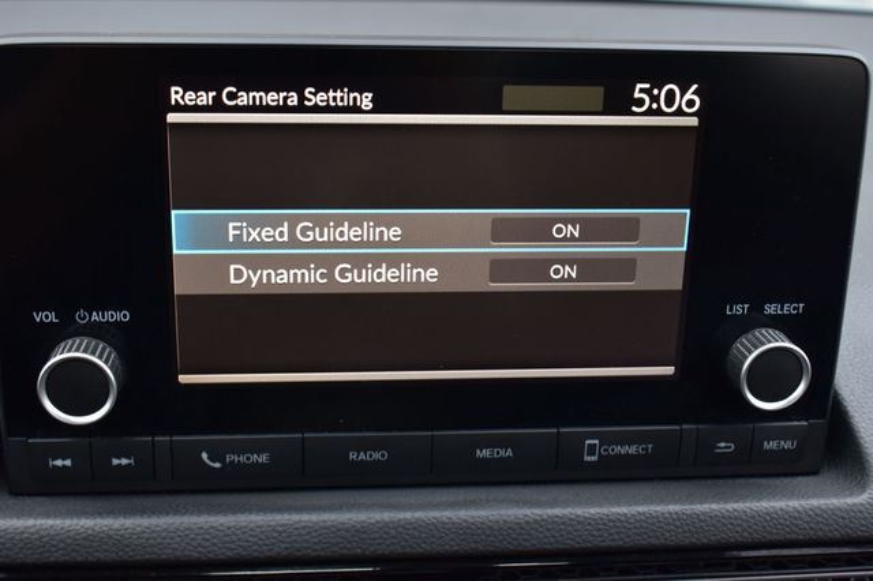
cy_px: 290
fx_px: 1163
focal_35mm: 48
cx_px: 436
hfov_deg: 41.1
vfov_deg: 28.0
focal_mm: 32
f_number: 6.3
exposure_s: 1/20
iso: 400
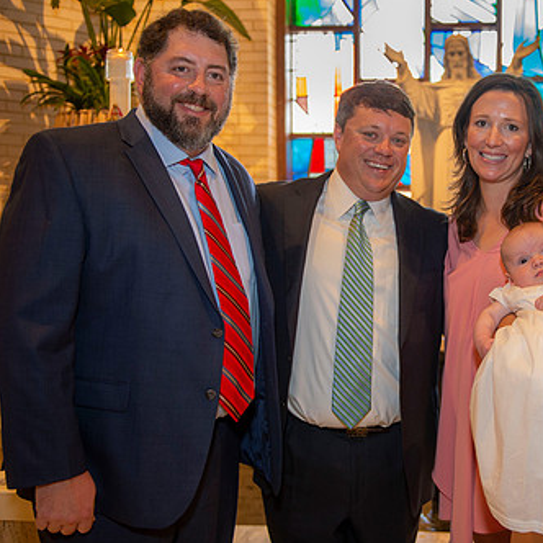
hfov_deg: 35.9
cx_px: 409
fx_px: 816
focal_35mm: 46
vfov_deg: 36.7
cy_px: 304
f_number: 2.8
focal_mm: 31
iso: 1000
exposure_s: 1/100
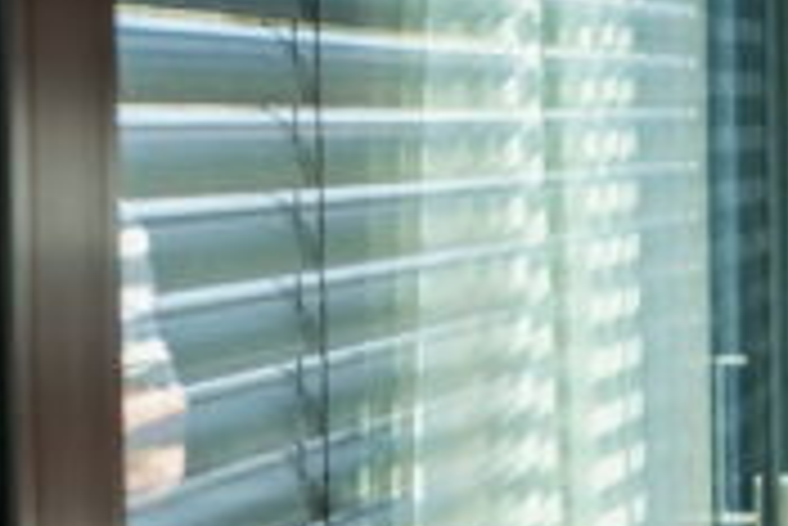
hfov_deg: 15.9
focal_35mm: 120
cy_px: 198
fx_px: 2629
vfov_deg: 11.4
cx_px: 1103
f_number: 2.5
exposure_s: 1/1250
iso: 80
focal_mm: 35
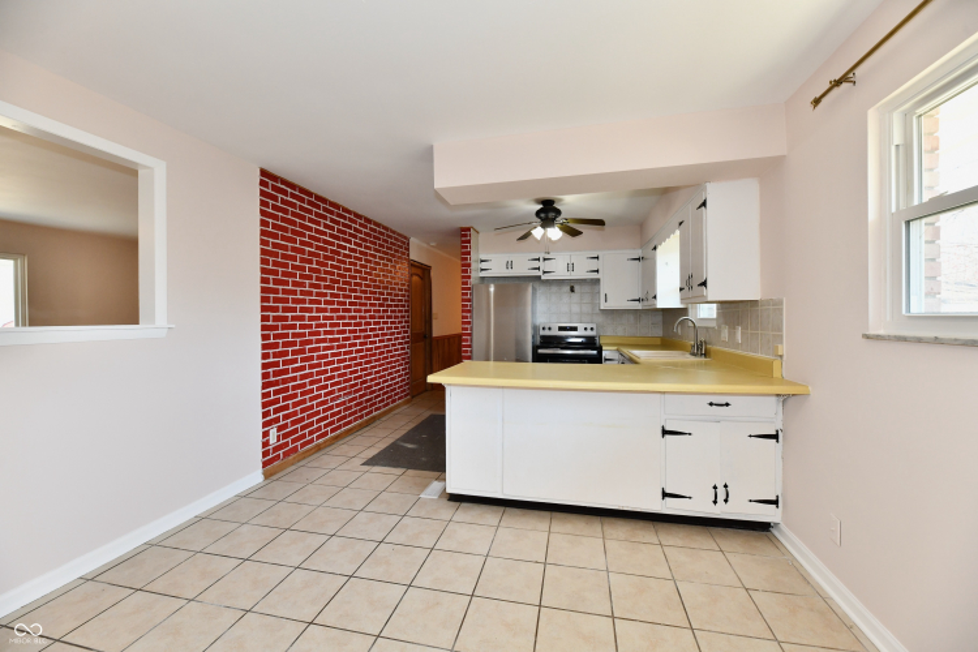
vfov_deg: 81.2
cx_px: 489
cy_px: 326
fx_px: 380
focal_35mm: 14
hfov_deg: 104.3
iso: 640
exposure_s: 1/80
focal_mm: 14
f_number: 6.3
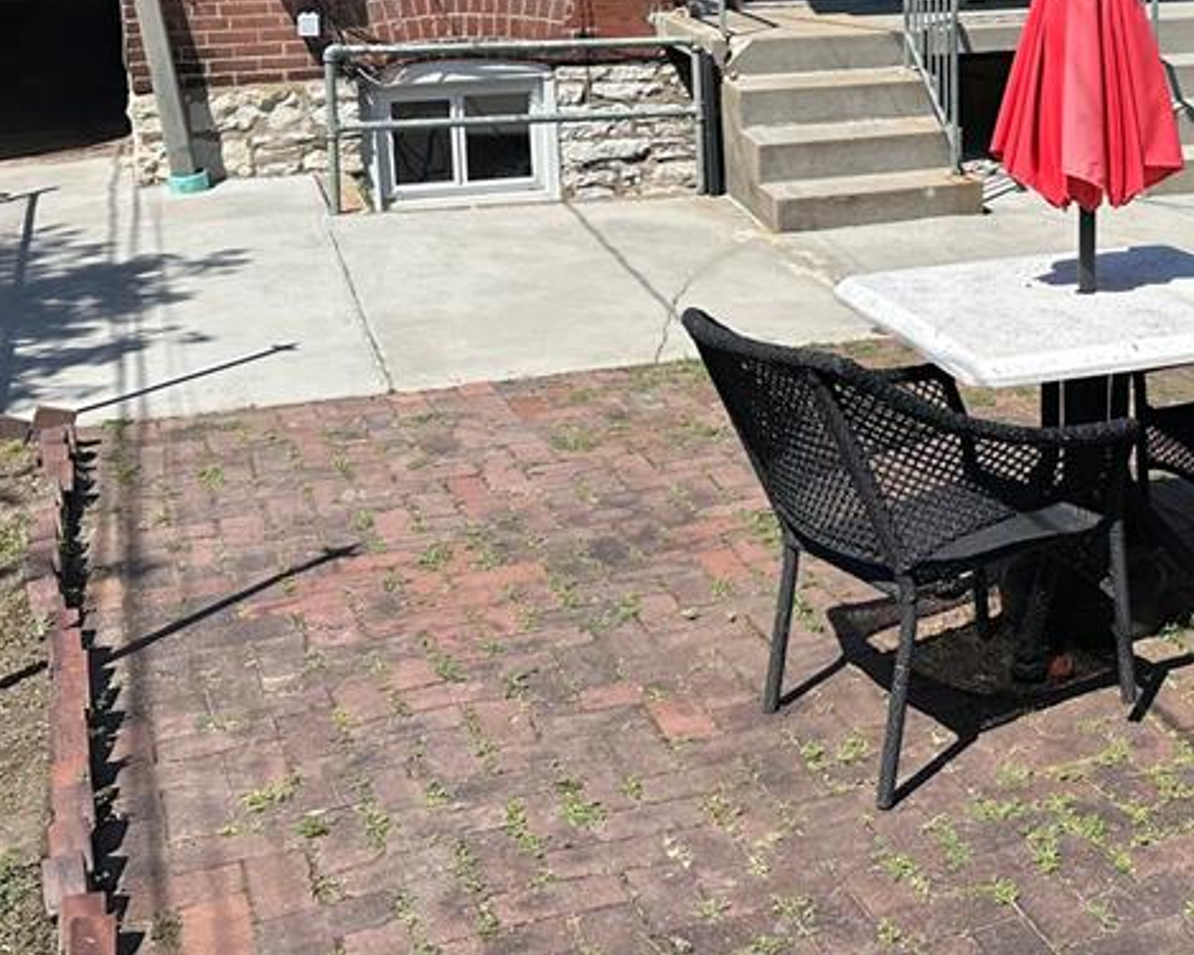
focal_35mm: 51
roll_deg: -2.1
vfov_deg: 28.8
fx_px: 1802
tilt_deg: -11.8
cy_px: 145
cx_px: 1118
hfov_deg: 34.2
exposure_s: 1/4348
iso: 80
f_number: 1.78
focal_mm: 6.86
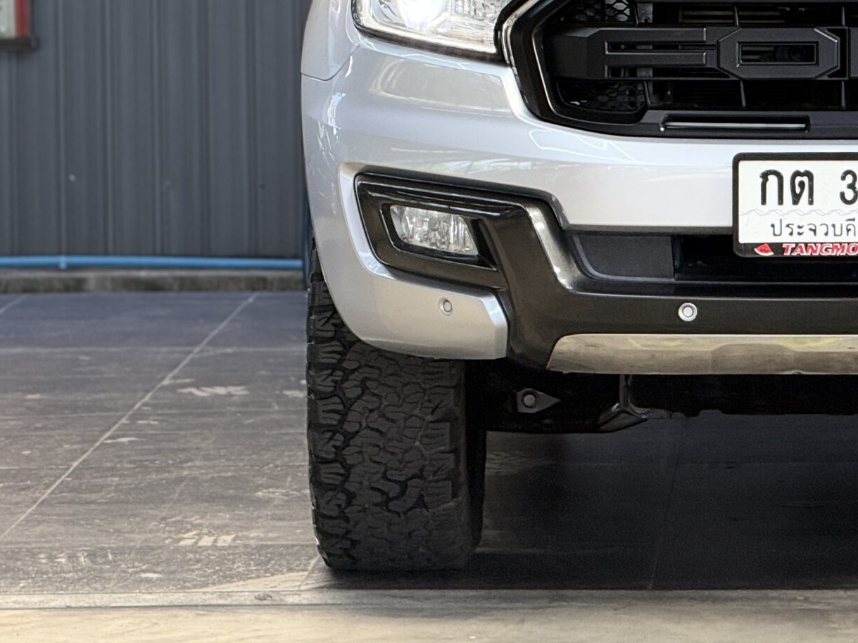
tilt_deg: -2.7
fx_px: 6246
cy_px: -26
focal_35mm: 252
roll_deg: -0.4
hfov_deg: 7.8
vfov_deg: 5.9
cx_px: 871
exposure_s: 1/99
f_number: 2.8
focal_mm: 15.66
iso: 80
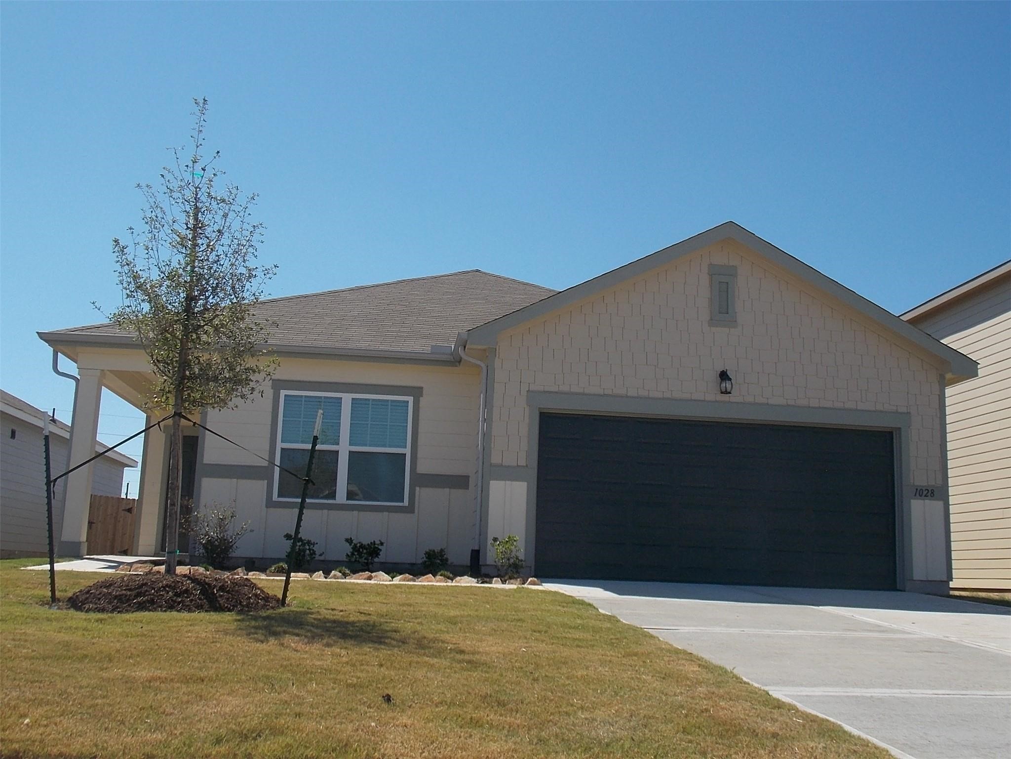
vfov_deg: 41.8
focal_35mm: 34
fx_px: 993
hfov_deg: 54.0
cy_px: 380
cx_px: 506
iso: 80
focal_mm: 6.1
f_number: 3.4
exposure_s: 1/1000
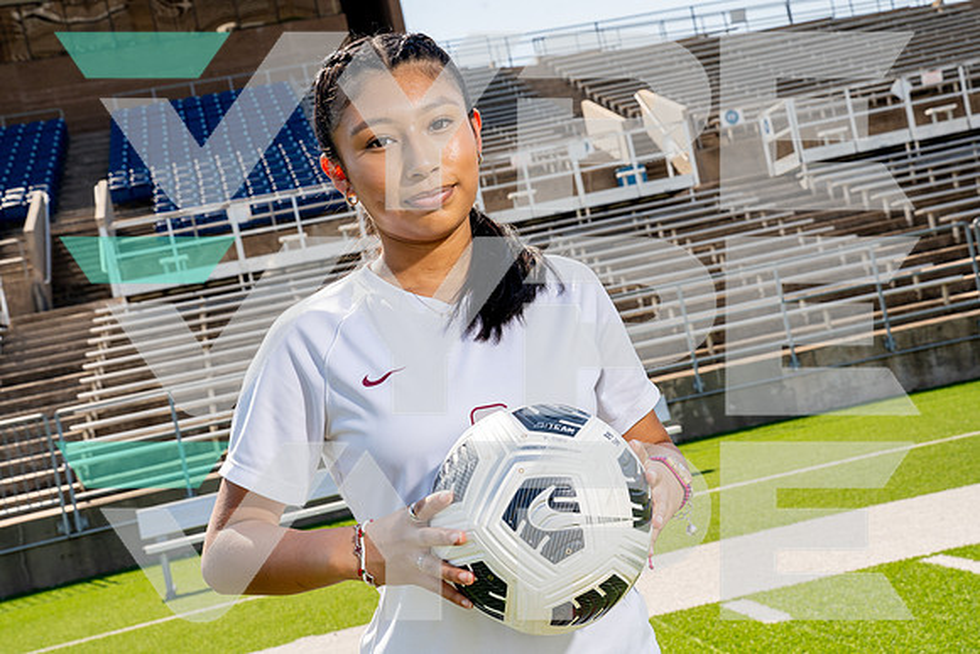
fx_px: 1498
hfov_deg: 36.2
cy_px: 327
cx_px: 490
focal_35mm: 55
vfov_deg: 24.6
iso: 320
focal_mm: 55
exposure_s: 1/250
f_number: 11
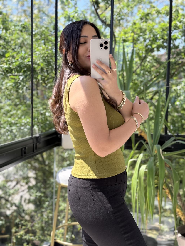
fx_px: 342
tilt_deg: -19.7
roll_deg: -0.3
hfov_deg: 30.3
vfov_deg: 39.7
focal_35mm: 48
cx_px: 92
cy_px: 123
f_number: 1.78
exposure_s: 1/450
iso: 80
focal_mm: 6.76
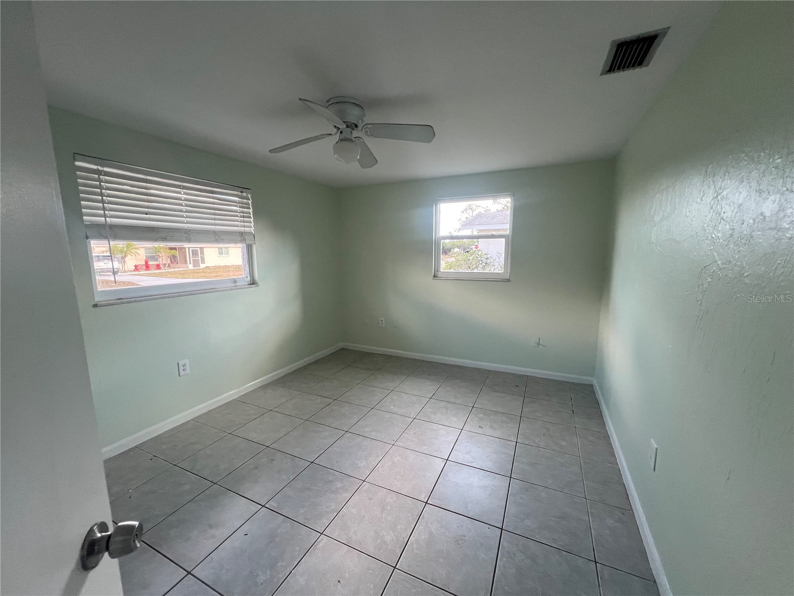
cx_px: 397
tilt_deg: -9.4
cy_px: 298
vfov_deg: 89.9
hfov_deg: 106.2
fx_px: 298
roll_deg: +0.5
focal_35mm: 13
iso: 125
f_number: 1.8
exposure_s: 1/99
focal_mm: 1.57
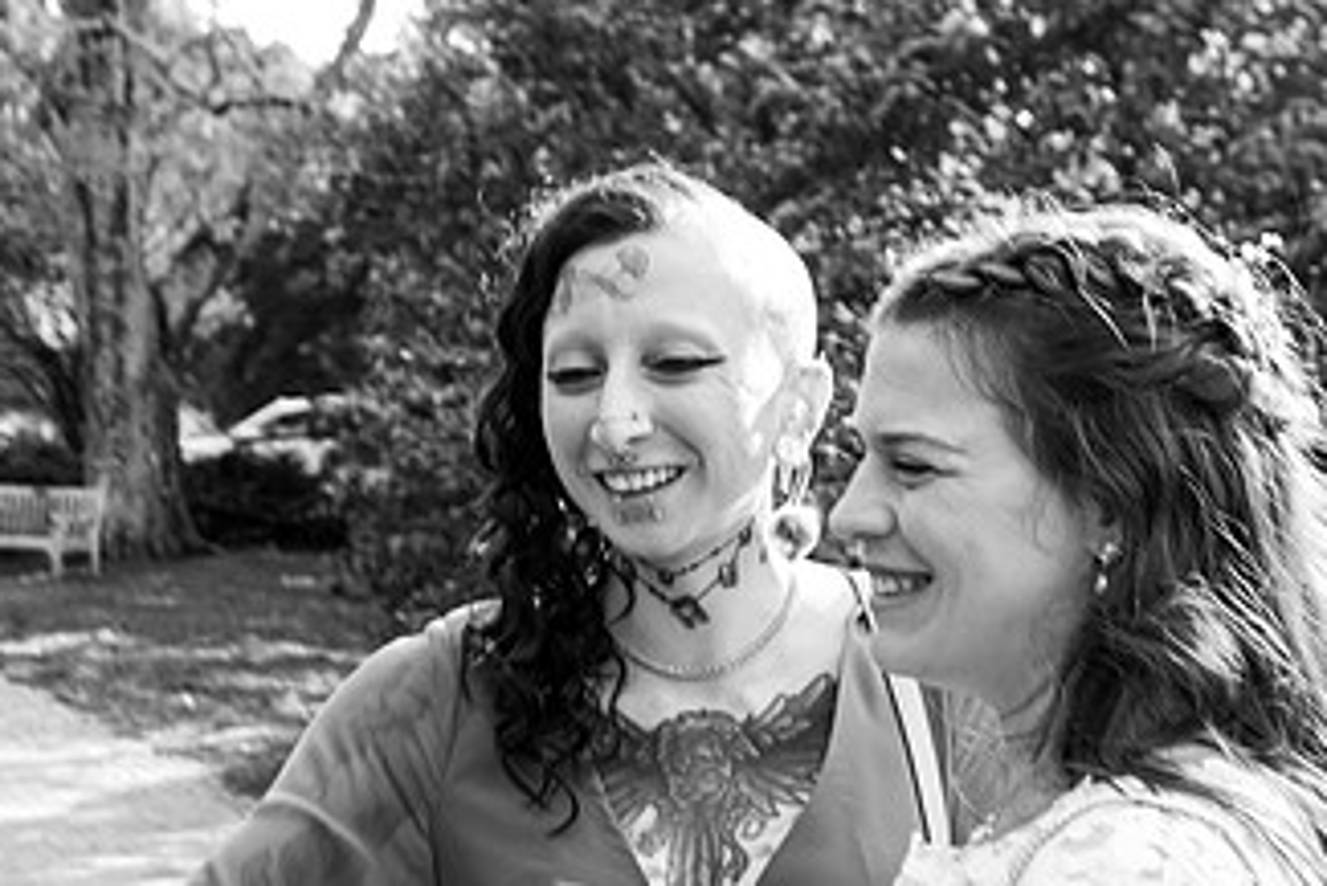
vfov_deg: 18.2
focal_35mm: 75
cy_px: 508
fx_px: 2766
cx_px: 600
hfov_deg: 27.0
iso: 500
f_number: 7.1
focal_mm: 42
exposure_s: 1/125
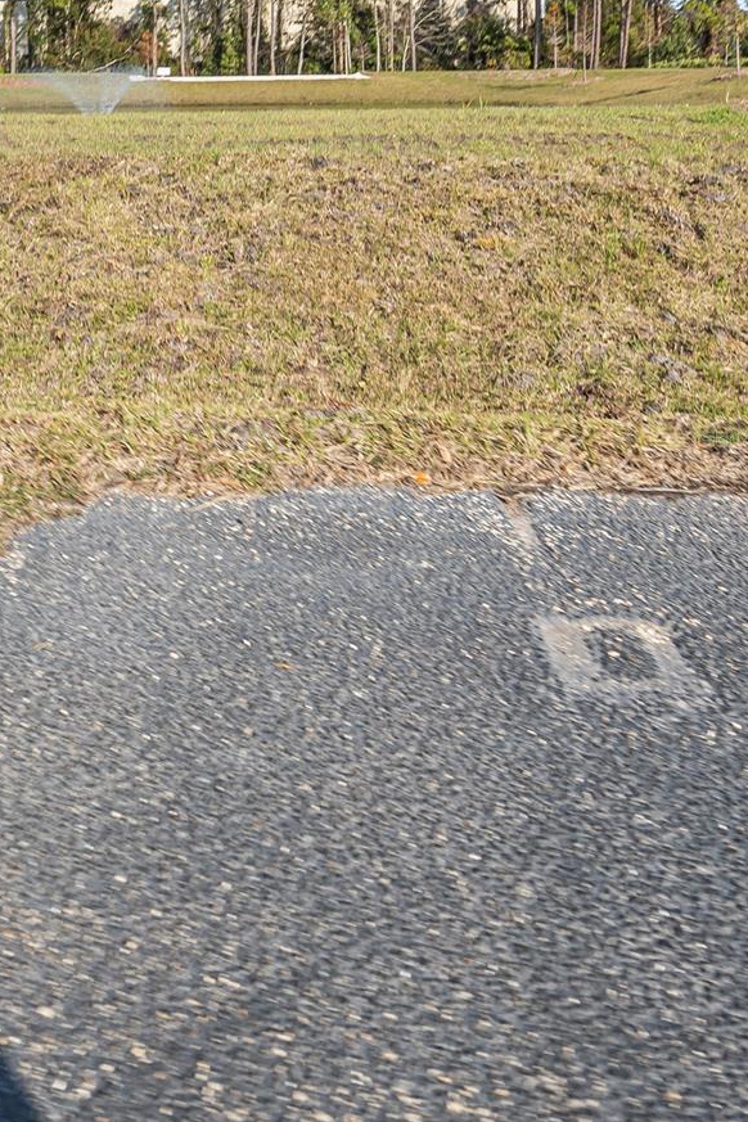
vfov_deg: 56.7
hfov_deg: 39.6
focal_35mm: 33
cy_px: 438
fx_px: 1028
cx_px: 258
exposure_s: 1/160
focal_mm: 16
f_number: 10
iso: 100
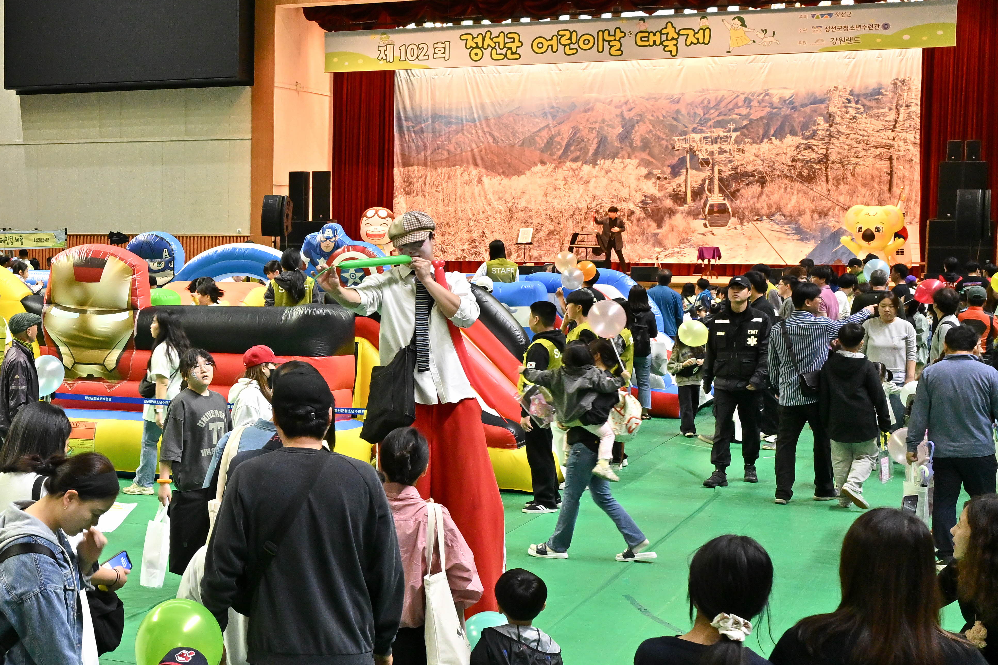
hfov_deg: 28.0
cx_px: -37
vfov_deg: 20.3
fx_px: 1859
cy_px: 367
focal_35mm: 67
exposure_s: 1/100
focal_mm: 31.5
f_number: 8
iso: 1600
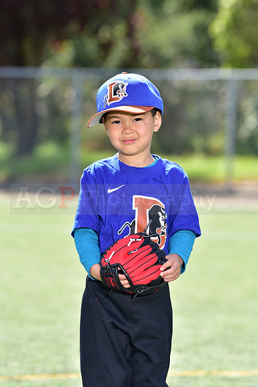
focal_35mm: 200
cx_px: 129
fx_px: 2149
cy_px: 194
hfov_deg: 6.9
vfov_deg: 10.3
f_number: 5.6
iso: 100
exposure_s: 1/200
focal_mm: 200
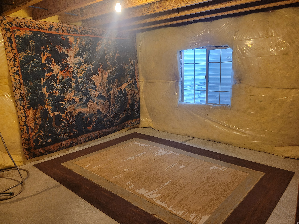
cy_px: 112
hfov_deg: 67.3
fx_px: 225
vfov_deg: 53.1
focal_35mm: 26
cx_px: 150
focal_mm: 5.4
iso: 400
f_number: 1.8
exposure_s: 1/40
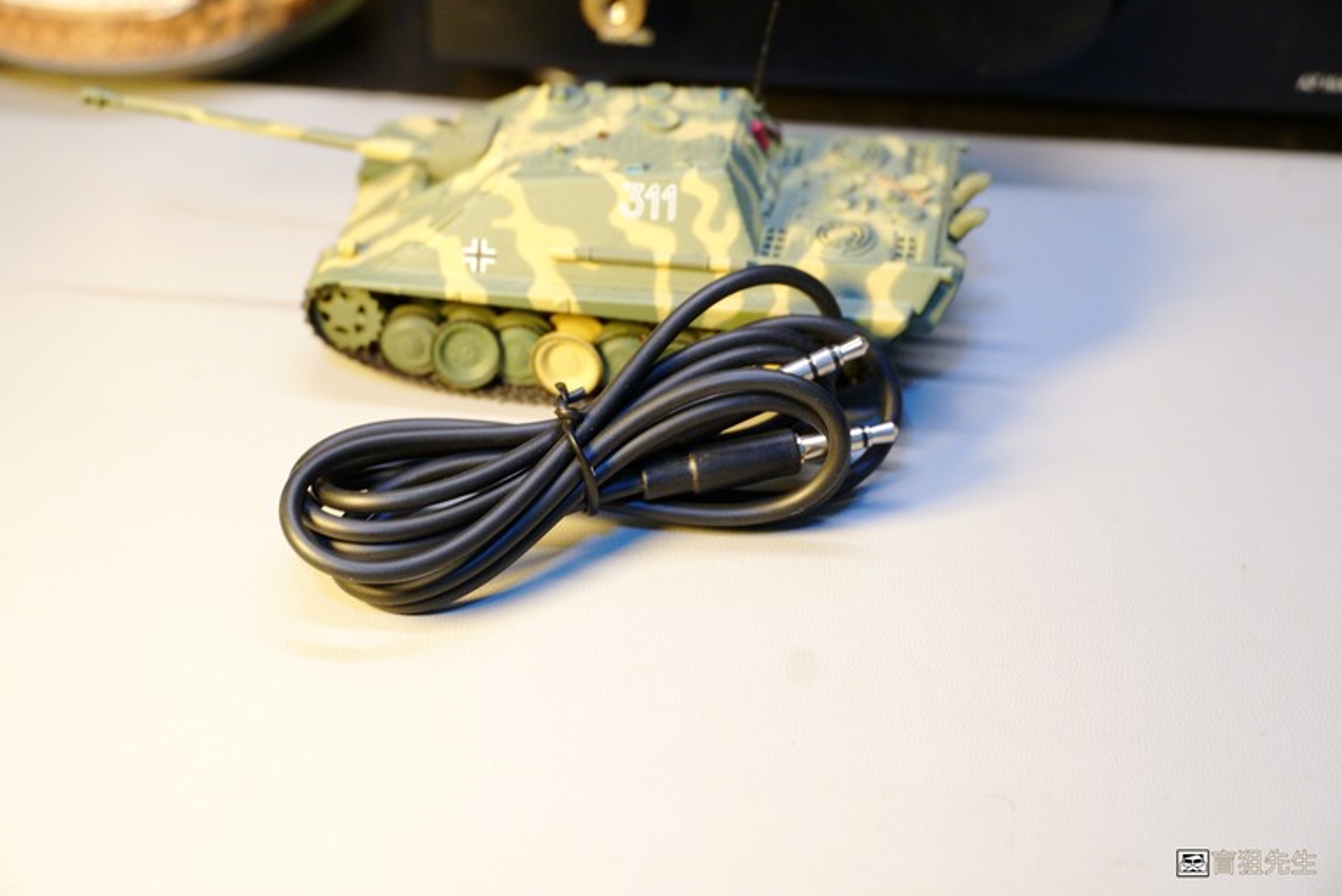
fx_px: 2778
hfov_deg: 27.2
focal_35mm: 75
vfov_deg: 18.3
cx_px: 663
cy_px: 447
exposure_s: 1/80
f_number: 5
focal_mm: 49
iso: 1600
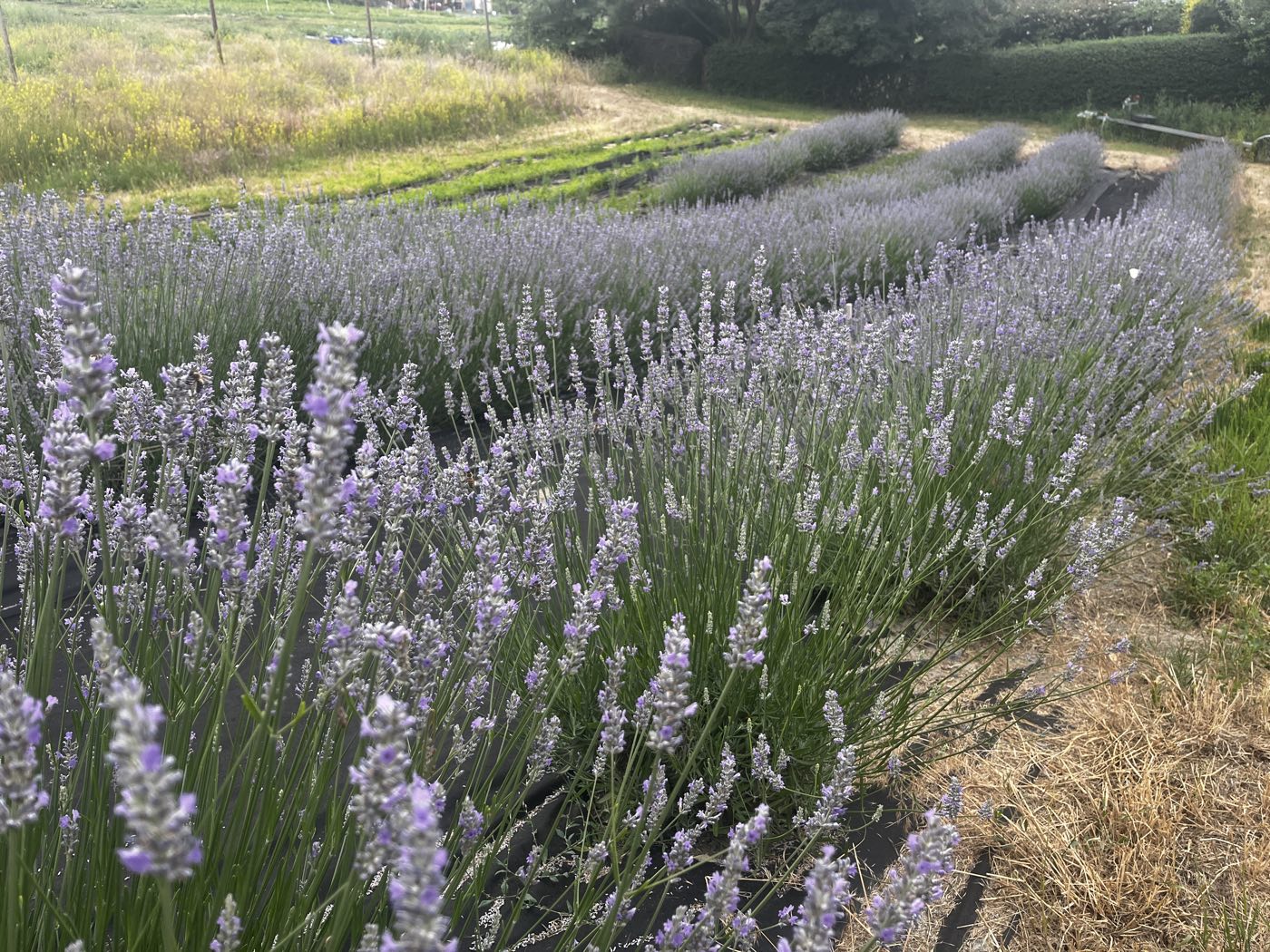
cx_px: 635
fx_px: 954
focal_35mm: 26
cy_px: 476
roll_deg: +3.0
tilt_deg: -20.9
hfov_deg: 67.3
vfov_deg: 53.1
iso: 50
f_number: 1.6
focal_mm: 5.1
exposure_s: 1/608
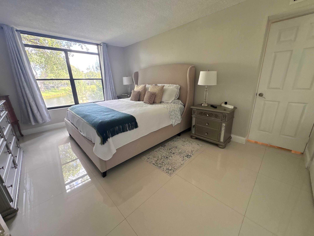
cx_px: 157
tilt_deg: -16.3
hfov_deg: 102.1
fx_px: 127
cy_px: 118
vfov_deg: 85.7
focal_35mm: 14
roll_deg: +1.4
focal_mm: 2.22
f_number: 2.2
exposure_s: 1/73
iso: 200
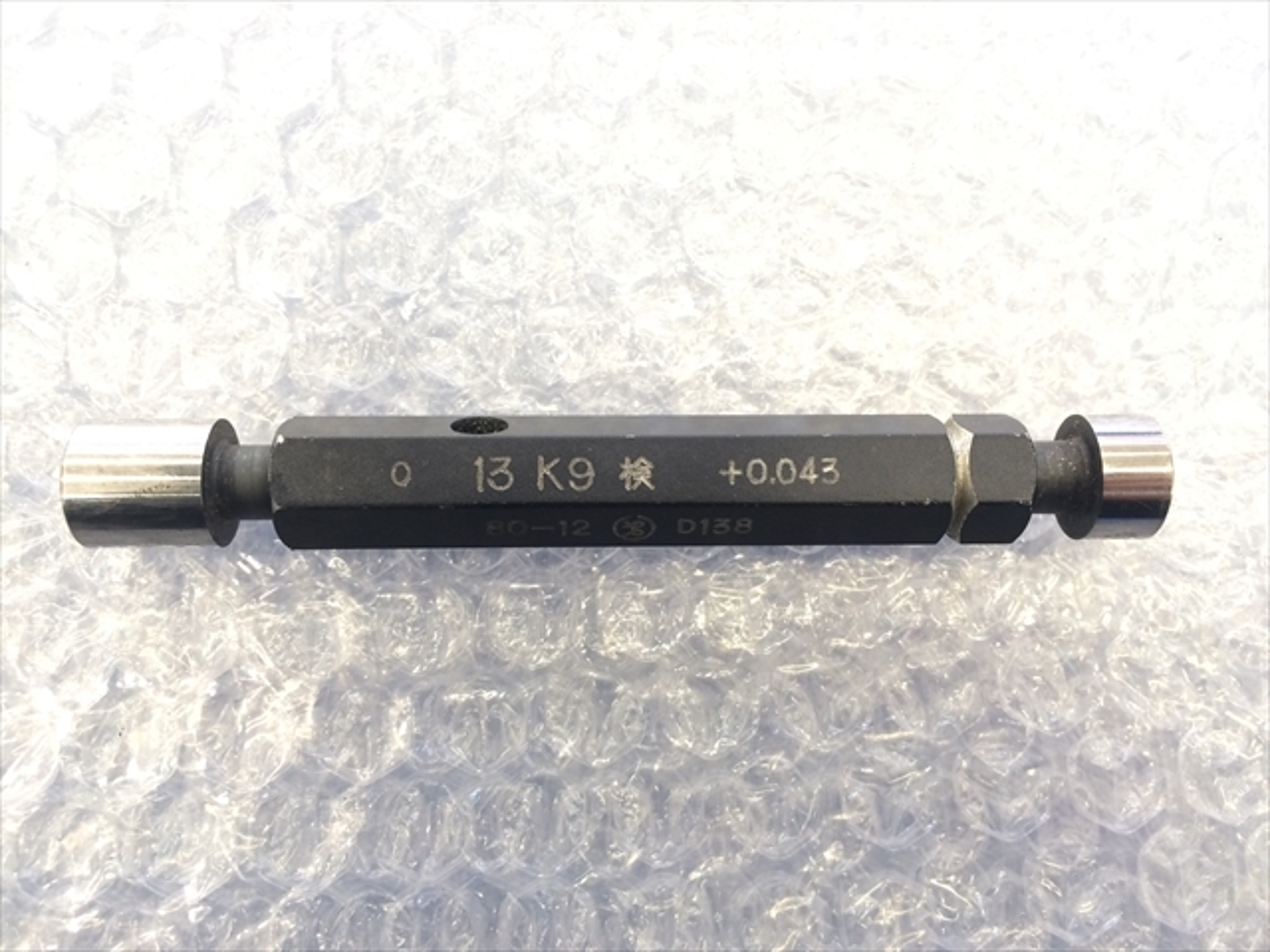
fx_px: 1064
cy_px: 476
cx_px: 635
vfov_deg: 48.2
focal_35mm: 29
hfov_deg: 61.7
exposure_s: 1/30
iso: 80
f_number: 2.2
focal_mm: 4.15
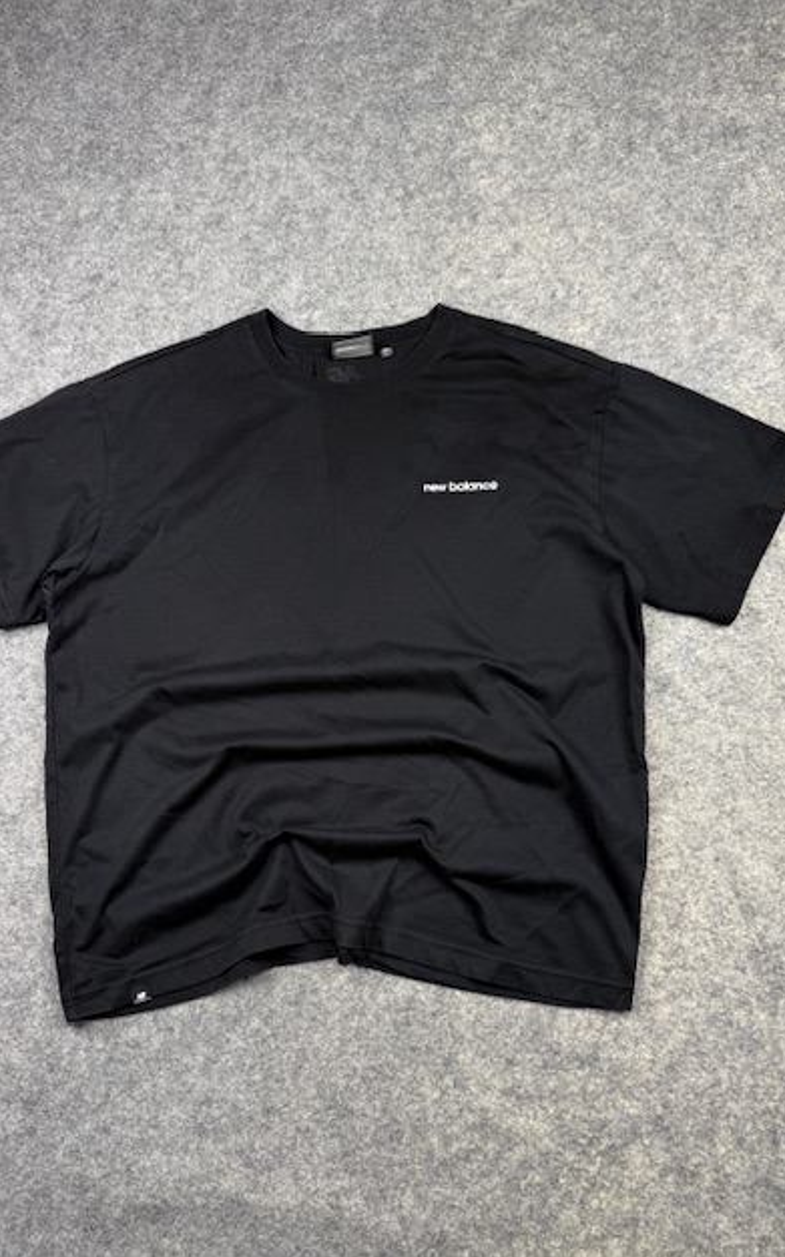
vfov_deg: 70.4
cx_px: 349
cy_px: 639
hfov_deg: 47.5
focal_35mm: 26
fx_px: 890
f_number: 1.78
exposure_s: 1/100
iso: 50
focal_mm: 6.76
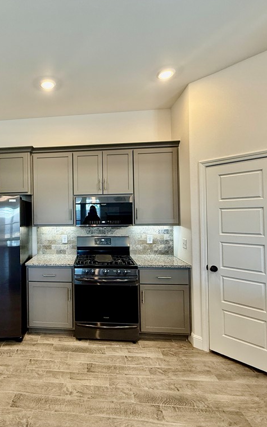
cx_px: 65
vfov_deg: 85.1
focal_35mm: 20
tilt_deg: +1.4
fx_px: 233
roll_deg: +0.6
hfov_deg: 56.5
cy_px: 212
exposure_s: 1/60
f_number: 2.2
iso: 200
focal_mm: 2.22
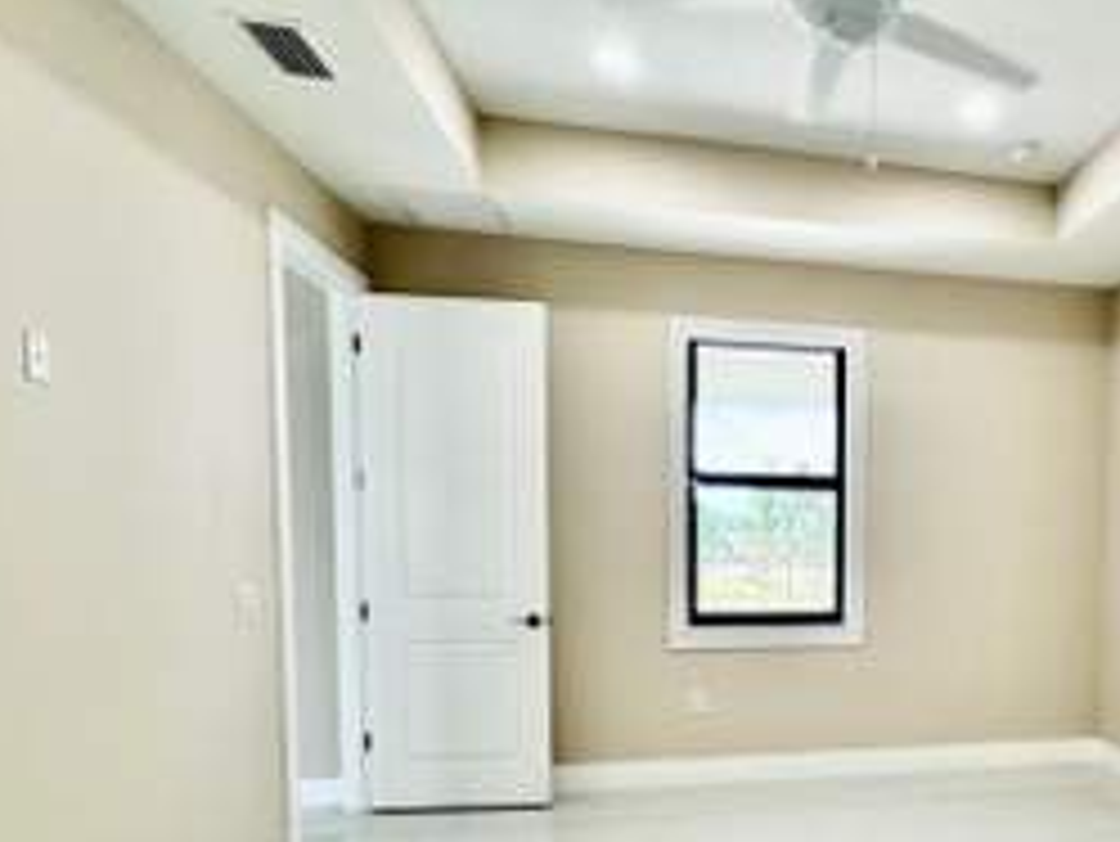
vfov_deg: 50.2
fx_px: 874
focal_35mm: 27
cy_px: 581
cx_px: 913
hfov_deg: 59.6
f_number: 2.2
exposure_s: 1/120
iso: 64
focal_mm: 2.22
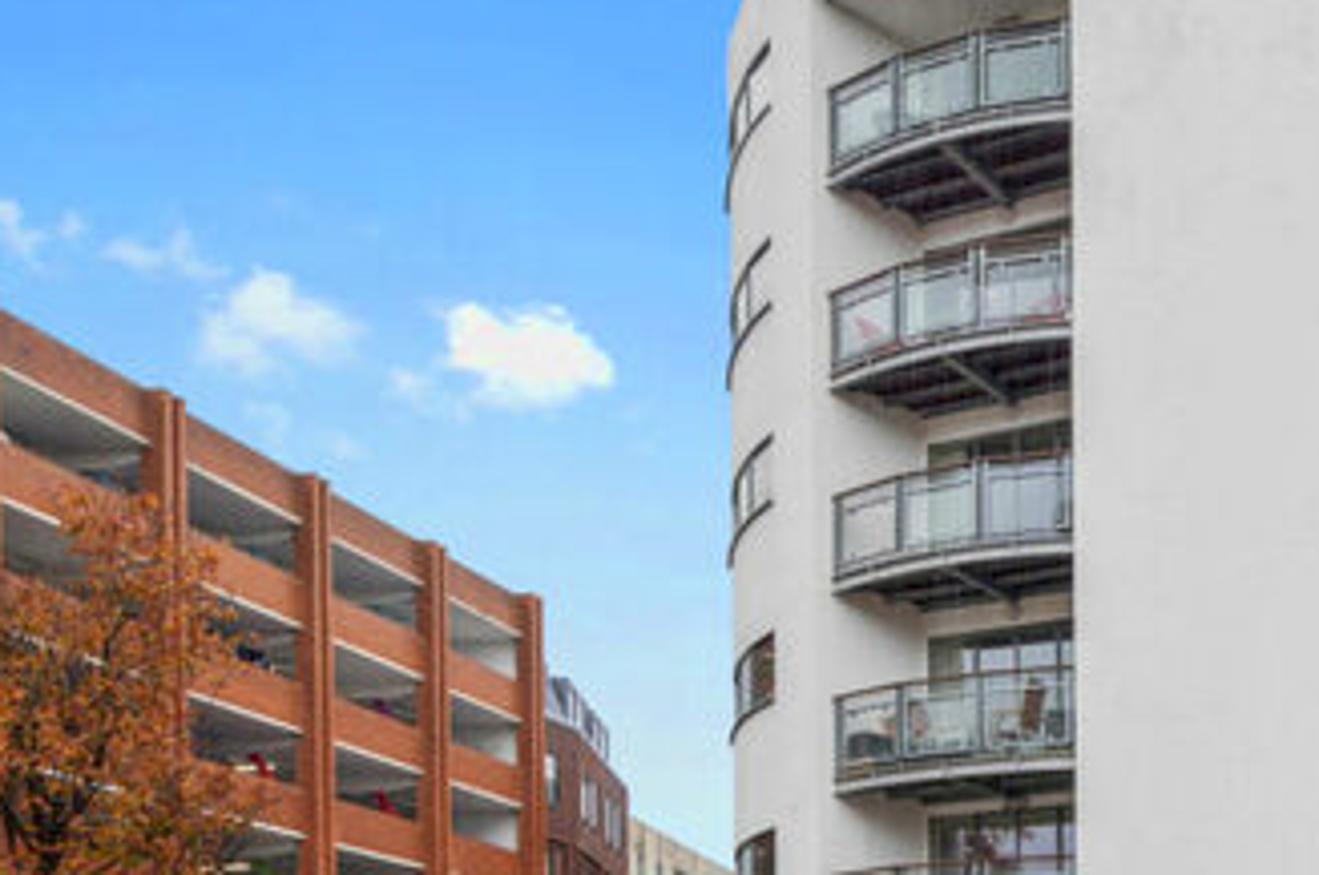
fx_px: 1098
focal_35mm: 30
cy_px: 589
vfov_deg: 42.8
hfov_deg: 48.6
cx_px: 1371
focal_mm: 14
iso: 500
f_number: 8
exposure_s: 1/50
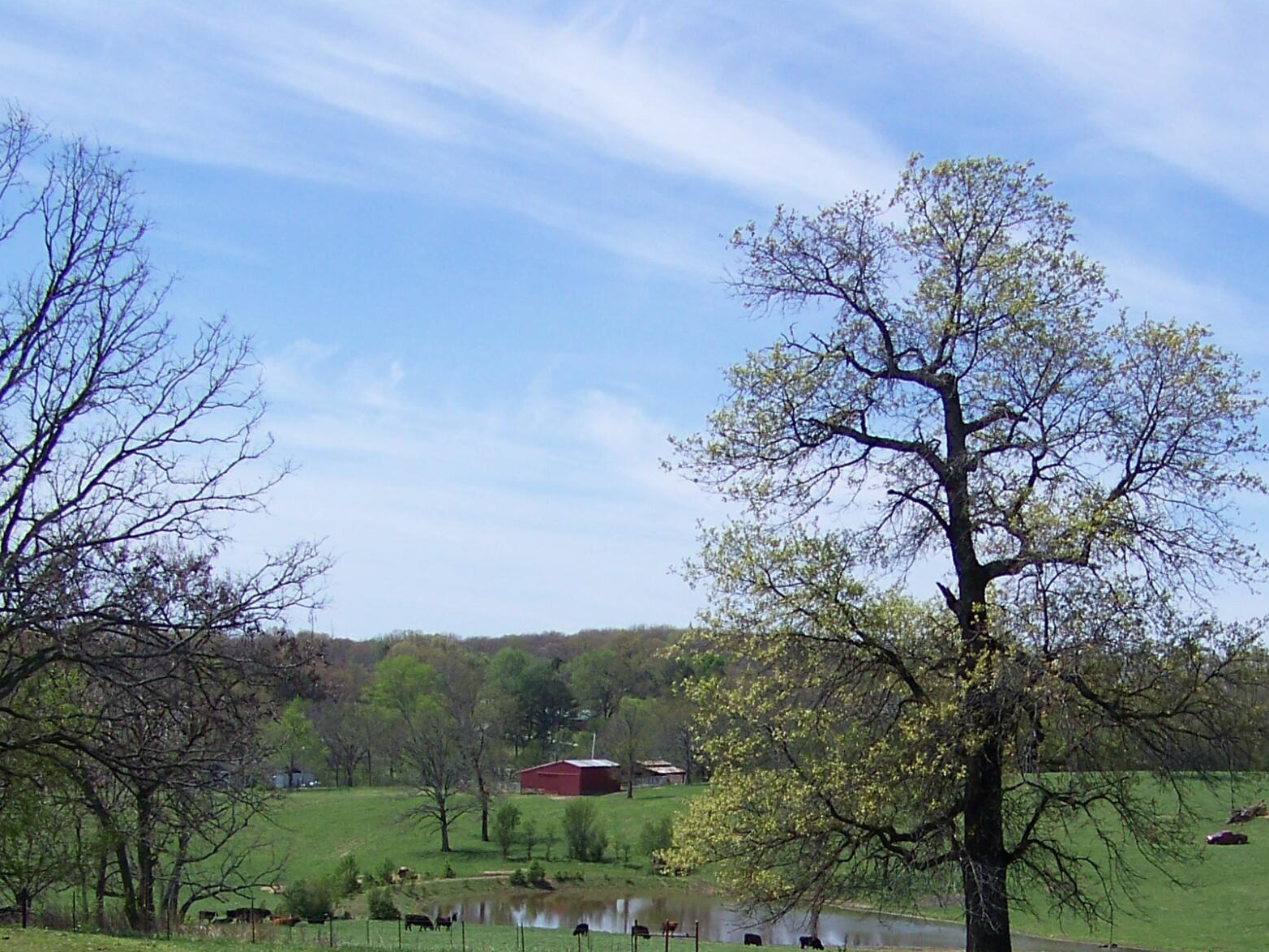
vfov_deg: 20.7
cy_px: 911
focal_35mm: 69
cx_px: 854
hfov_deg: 28.0
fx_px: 2530
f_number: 2.8
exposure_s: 1/1000
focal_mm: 5.85
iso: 64
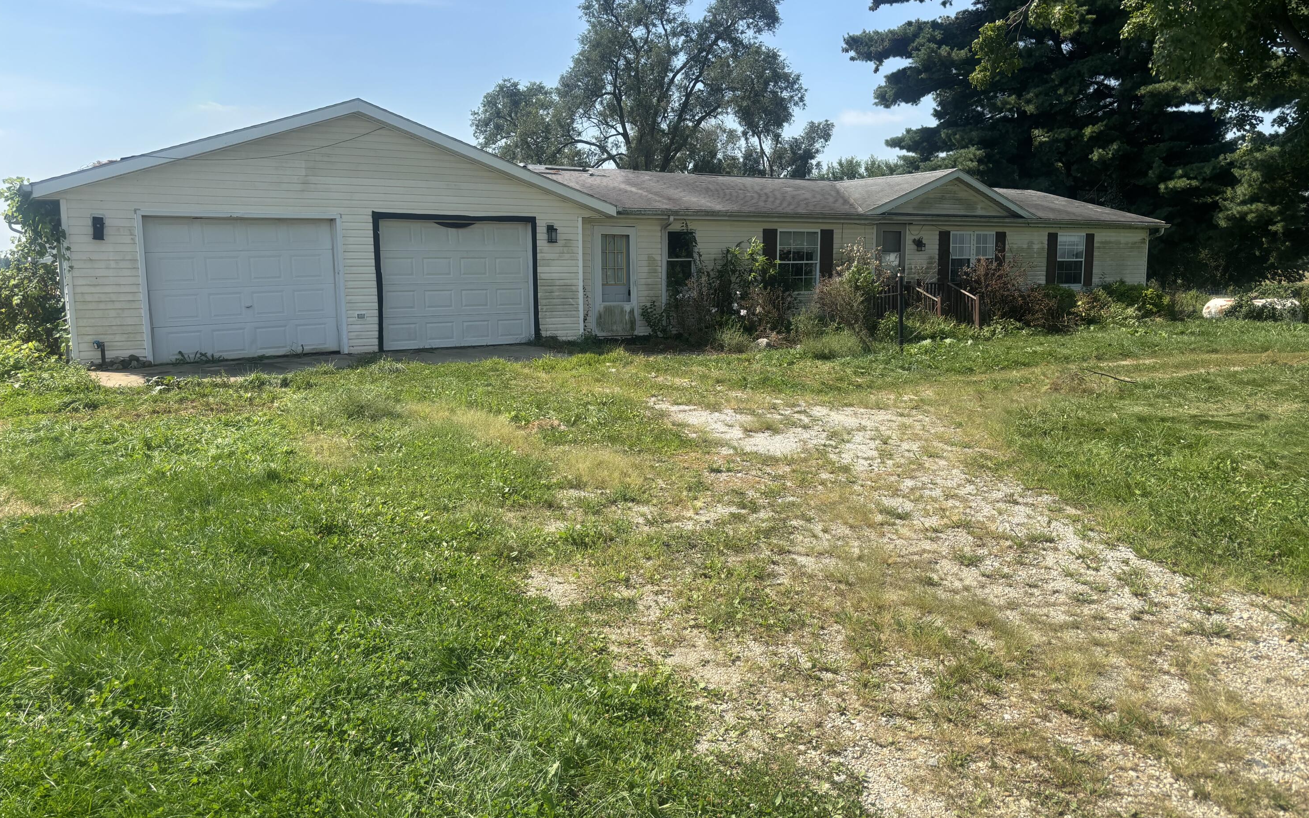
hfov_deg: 66.5
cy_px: 412
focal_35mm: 28
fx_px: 999
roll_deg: +1.2
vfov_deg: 44.5
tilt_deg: -8.0
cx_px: 646
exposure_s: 1/2451
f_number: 1.6
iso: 50
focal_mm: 5.96
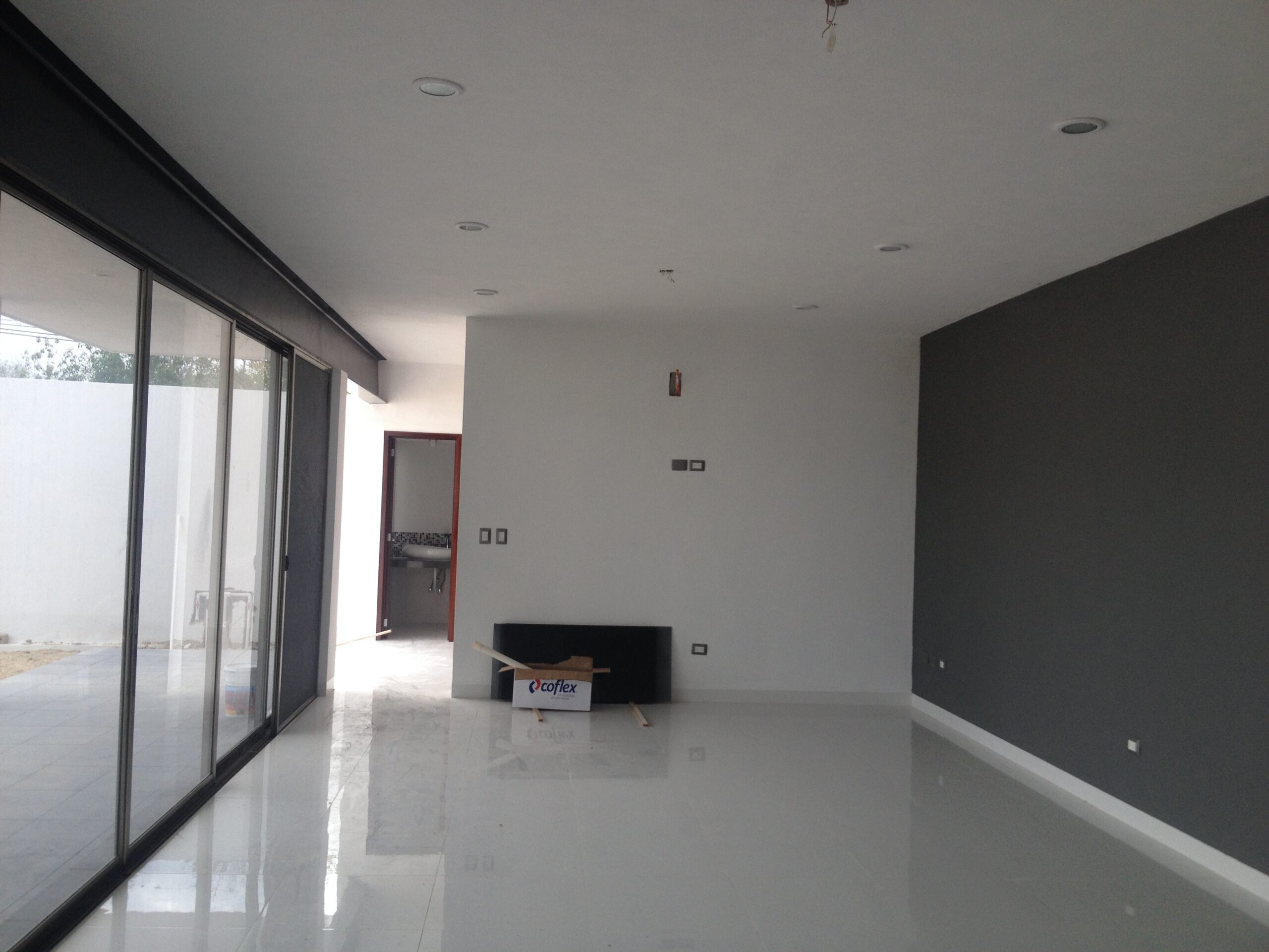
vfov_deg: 40.7
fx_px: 1283
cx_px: 634
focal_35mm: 35
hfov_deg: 52.6
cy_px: 476
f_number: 2.4
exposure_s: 1/173
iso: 50
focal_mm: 4.28
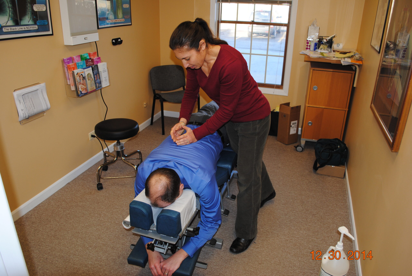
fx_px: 309
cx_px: 206
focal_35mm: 27
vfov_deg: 48.1
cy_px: 138
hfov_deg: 67.3
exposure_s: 1/60
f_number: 3.5
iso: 200
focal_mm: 18
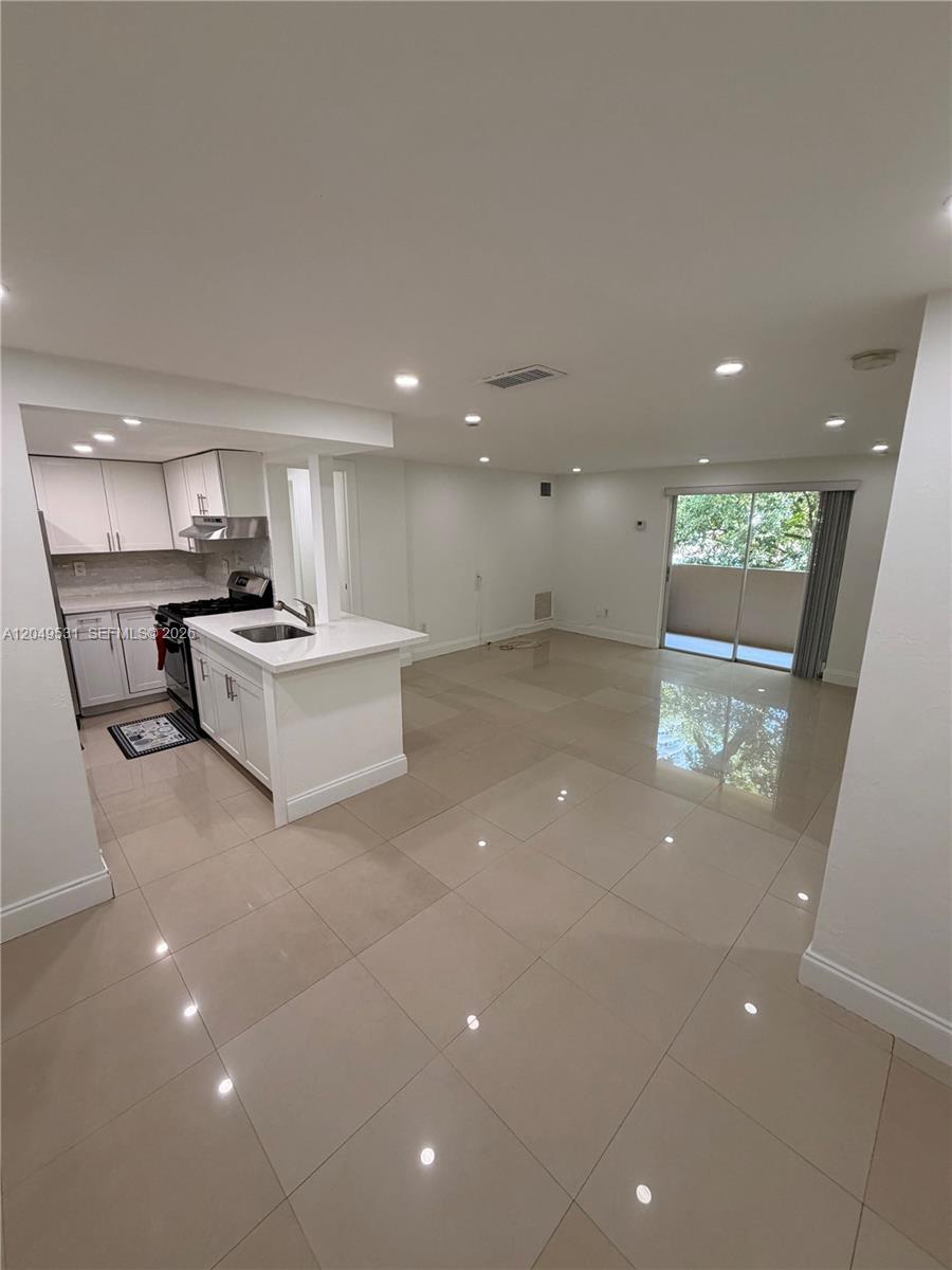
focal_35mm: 14
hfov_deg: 85.7
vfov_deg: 102.1
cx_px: 476
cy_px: 635
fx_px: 513
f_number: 2.2
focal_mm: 2.22
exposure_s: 1/120
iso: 200
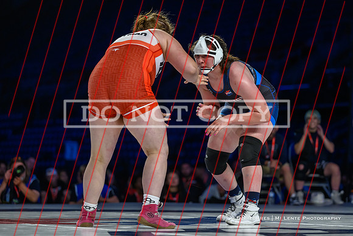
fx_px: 1395
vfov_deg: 9.7
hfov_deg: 14.4
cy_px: 121
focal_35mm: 142
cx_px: 207
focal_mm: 120
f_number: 2.8
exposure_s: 1/800
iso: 640
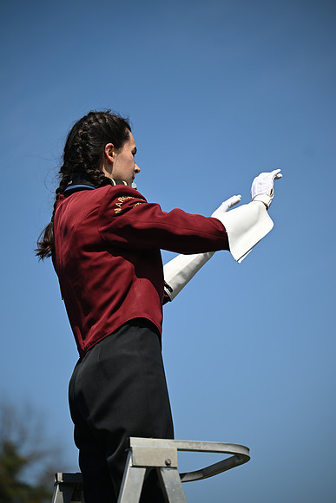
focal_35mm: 115
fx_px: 1609
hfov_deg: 11.9
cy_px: 252
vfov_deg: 17.8
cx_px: 168
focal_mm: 115
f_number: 2.8
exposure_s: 1/2000
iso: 80
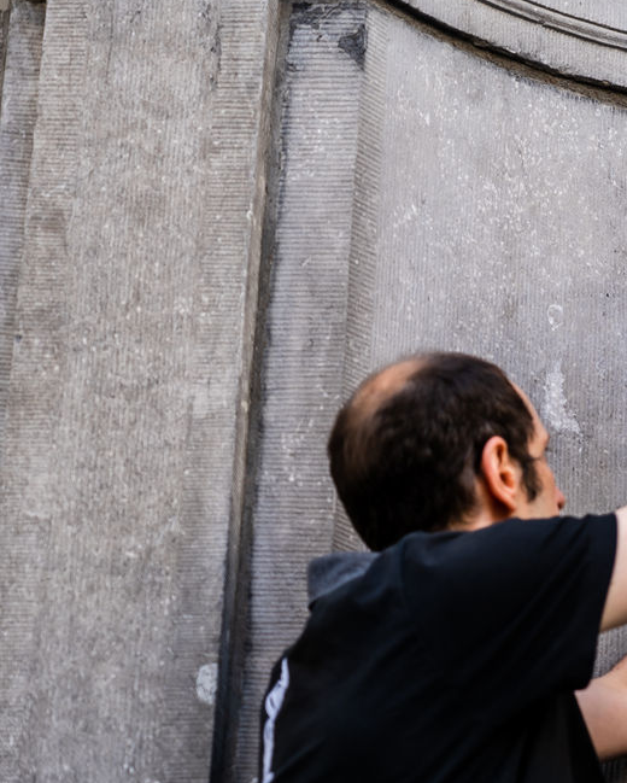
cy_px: 315
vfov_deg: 14.2
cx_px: 762
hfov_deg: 11.2
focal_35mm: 135
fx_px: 3129
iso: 125
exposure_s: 1/80
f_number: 4
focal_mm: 73
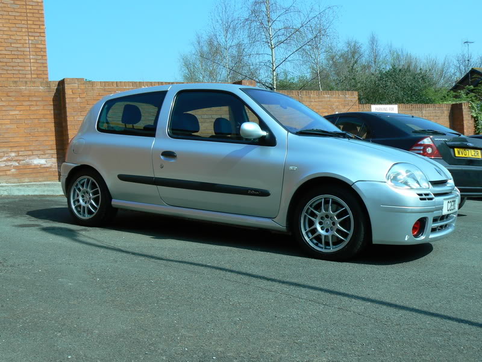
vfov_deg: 35.1
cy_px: 181
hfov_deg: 45.8
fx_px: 571
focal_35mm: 41
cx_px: 241
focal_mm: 6.9
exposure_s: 1/640
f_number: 4.5
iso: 100
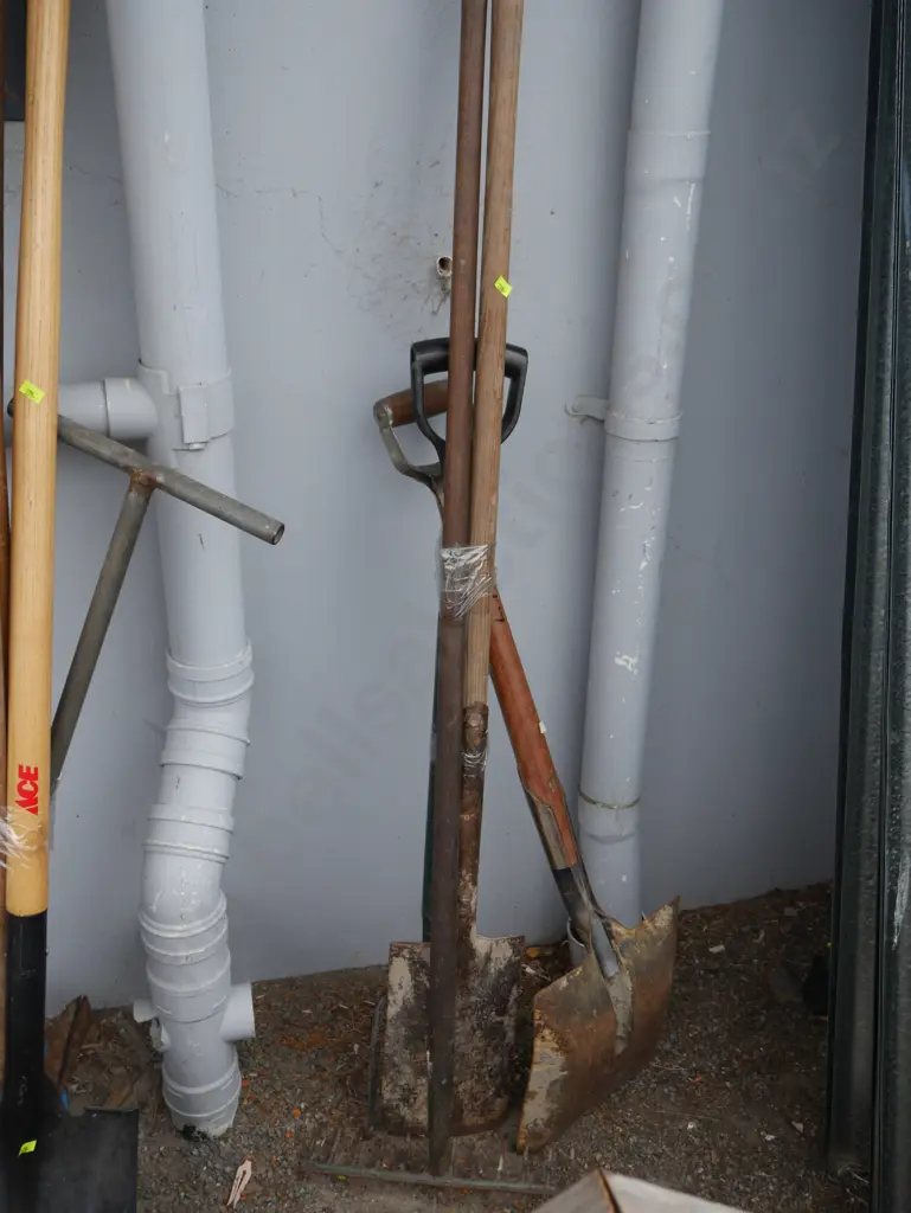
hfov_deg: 41.8
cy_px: 606
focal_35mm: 34
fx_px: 1192
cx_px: 456
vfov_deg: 53.9
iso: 200
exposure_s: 1/200
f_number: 4.5
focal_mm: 17
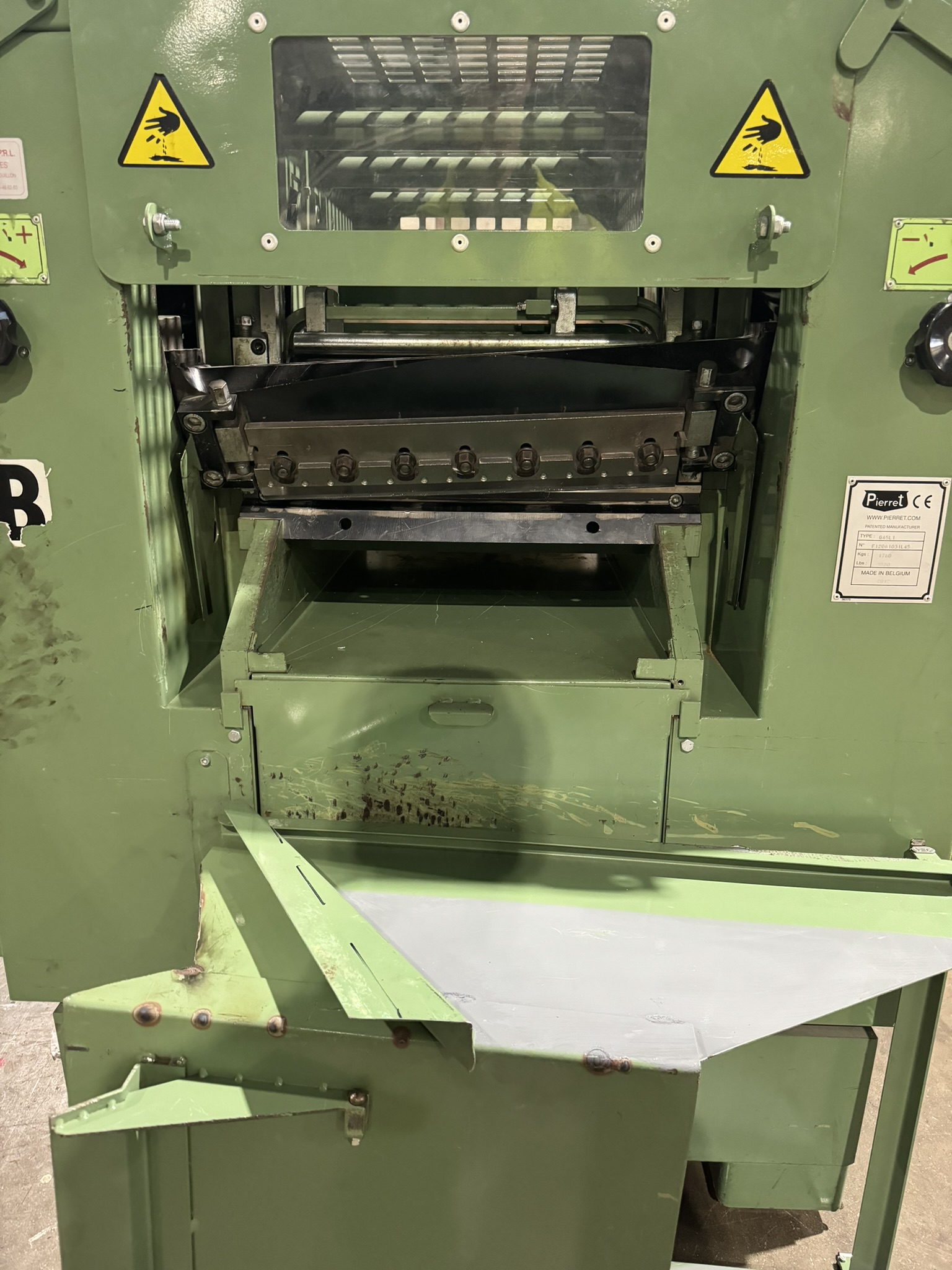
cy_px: 635
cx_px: 476
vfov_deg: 71.6
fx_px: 880
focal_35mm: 24
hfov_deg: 56.8
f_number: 1.78
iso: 800
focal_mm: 6.86
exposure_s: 1/60
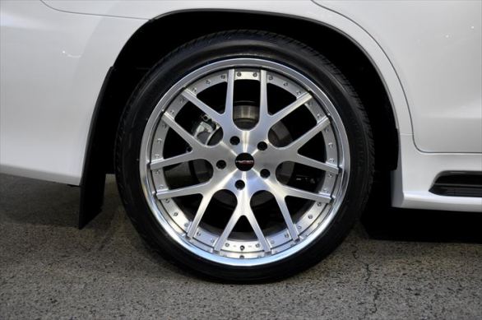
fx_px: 602
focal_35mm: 45
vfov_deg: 29.8
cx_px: 241
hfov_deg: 43.7
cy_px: 160
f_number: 5.6
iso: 2000
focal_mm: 30
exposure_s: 1/125
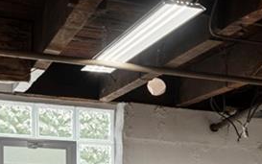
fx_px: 600
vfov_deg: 14.7
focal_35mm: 84
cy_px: 231
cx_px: 426
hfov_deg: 20.1
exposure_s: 1/2.5
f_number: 9
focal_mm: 22
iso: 100
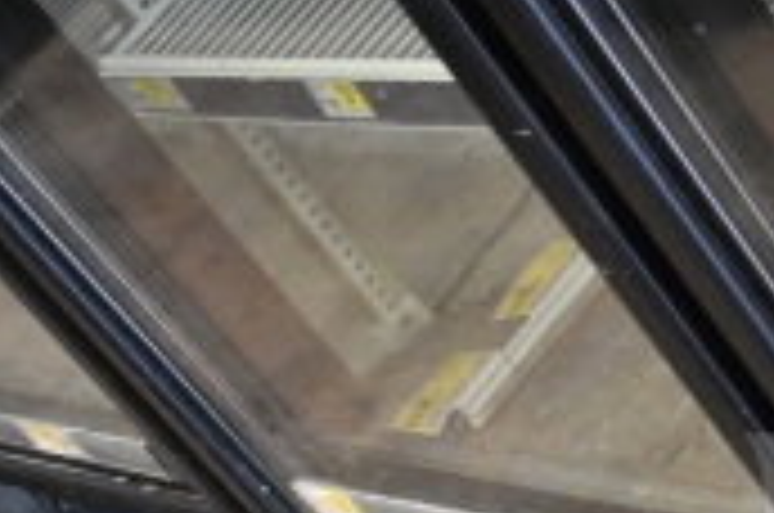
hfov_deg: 14.9
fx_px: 2747
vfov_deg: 10.3
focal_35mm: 128
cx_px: 1148
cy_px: 790
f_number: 5
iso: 6400
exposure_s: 1/100
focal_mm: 24
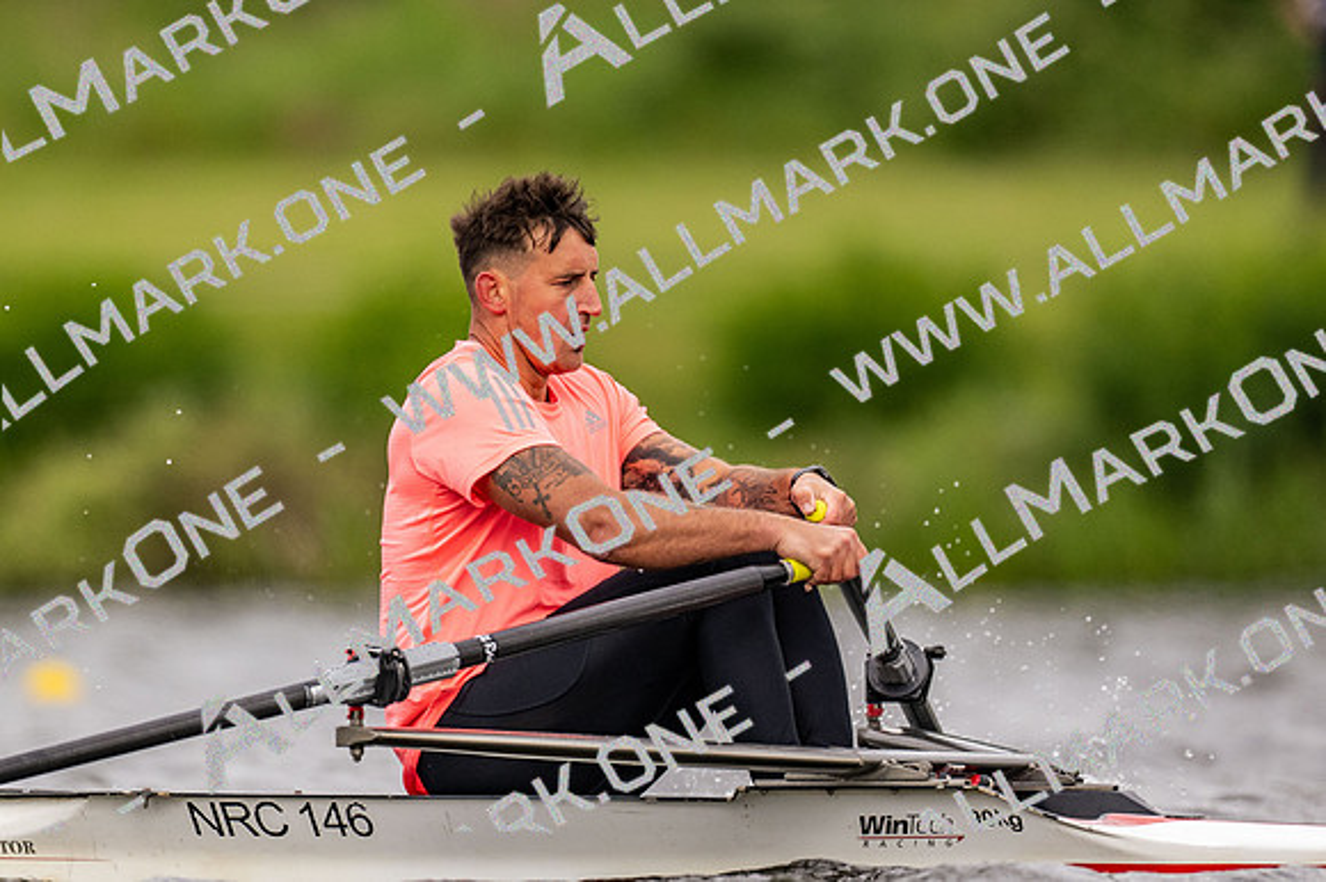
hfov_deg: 2.3
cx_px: 663
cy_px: 441
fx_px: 33130
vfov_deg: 1.5
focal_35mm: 900
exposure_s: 1/2500
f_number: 4
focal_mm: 600
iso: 720
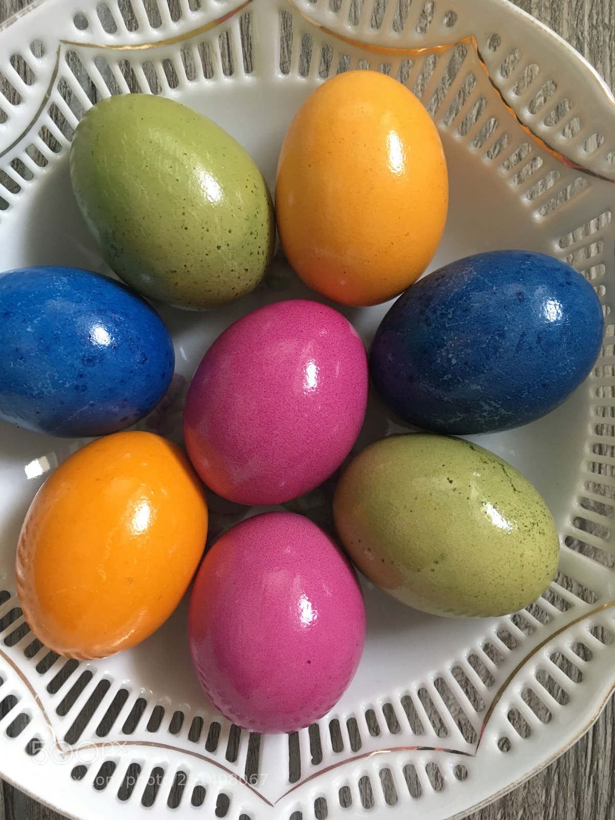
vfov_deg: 61.7
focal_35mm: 29
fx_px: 687
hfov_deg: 48.2
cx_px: 308
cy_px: 410
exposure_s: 1/33
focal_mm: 4.15
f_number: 2.2
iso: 100
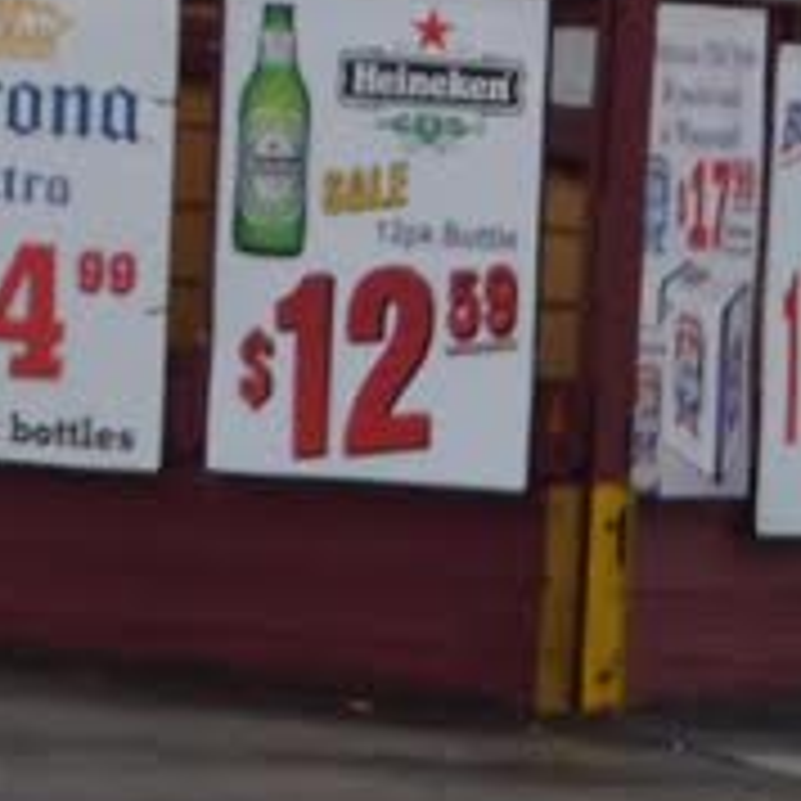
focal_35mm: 528
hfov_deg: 3.2
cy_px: -1249
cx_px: -1966
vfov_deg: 3.3
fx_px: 13823
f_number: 5.6
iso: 180
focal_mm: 36
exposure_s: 1/125
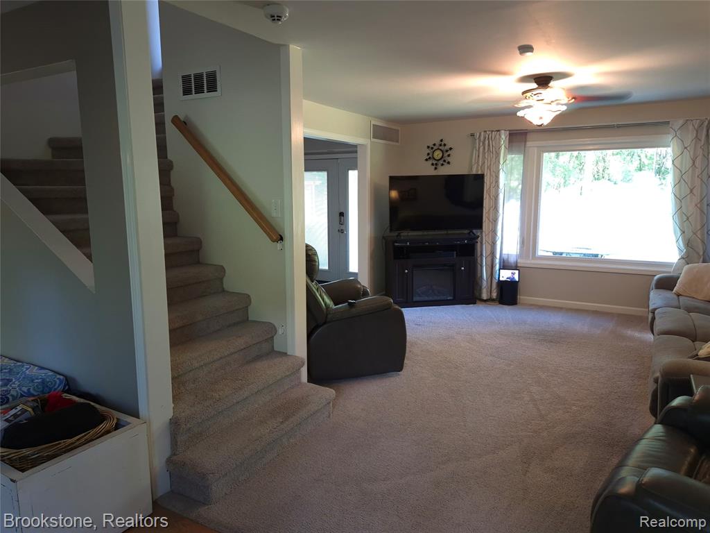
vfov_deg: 58.9
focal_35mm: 23
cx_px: 355
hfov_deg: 73.9
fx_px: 472
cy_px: 266
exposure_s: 1/30
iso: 320
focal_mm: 5.4
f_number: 1.8
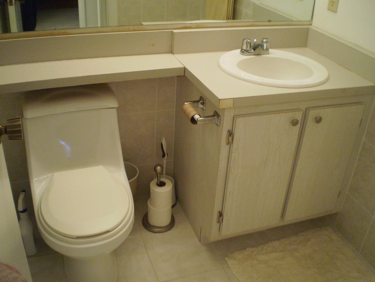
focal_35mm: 36
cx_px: 188
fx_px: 390
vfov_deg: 39.7
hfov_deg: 51.4
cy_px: 141
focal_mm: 6.3
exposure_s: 1/50
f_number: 3.1
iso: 400
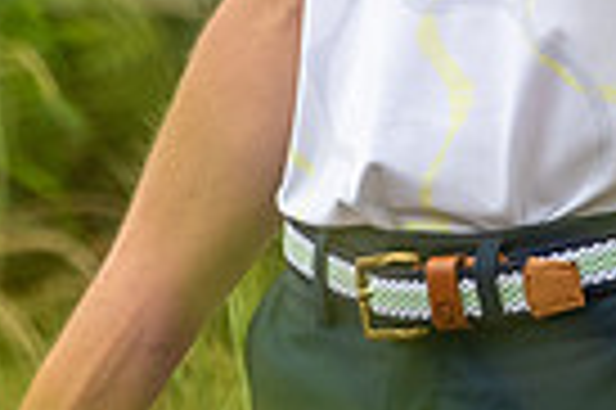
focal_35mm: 2713
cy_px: -355
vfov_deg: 0.5
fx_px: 46367
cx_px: 568
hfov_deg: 0.8
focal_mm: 300
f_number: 4
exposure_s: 1/400
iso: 200
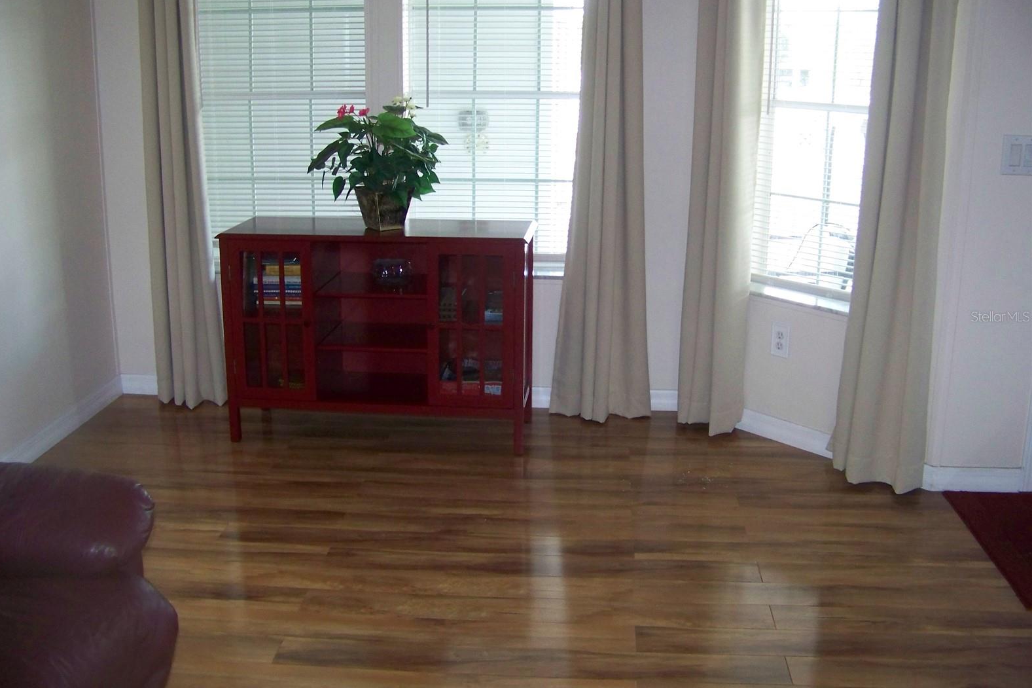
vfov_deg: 35.0
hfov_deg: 50.7
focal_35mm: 38
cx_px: 509
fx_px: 1089
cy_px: 316
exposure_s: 1/30
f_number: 2.8
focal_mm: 5.85
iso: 200
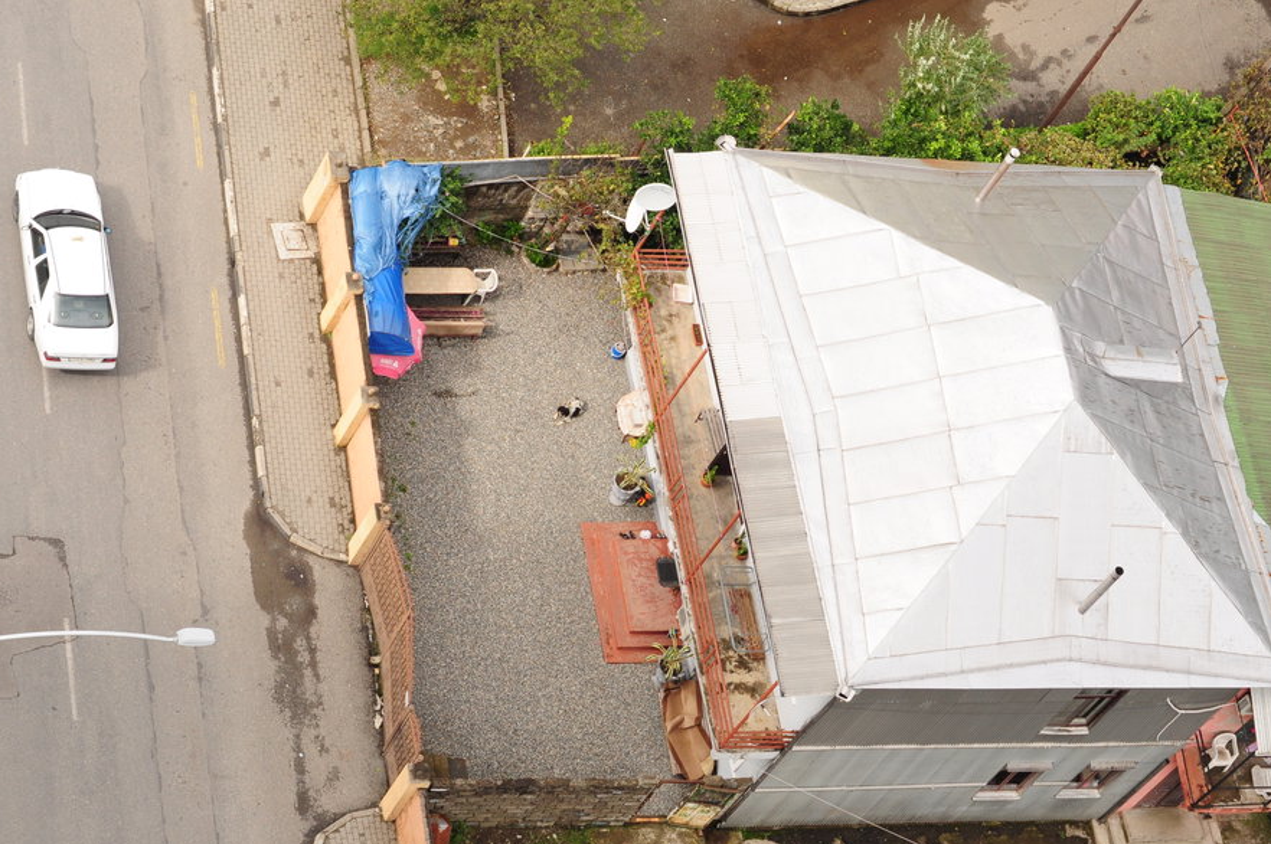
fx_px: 3597
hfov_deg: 20.0
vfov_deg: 13.4
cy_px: 424
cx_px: 634
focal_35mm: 102
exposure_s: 1/320
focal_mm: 50
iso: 320
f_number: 9
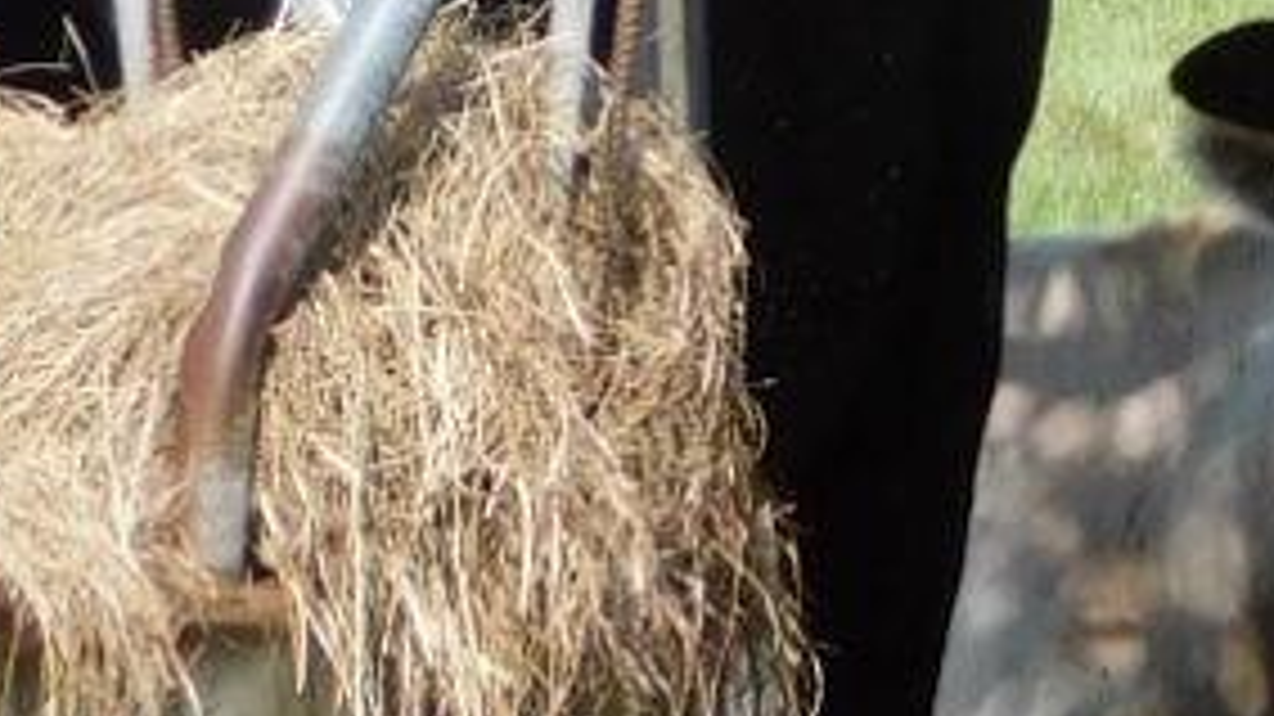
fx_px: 23944
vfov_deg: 1.7
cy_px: 378
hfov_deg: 3.0
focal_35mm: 709
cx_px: 1517
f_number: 4.8
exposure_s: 1/400
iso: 125
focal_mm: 20.3
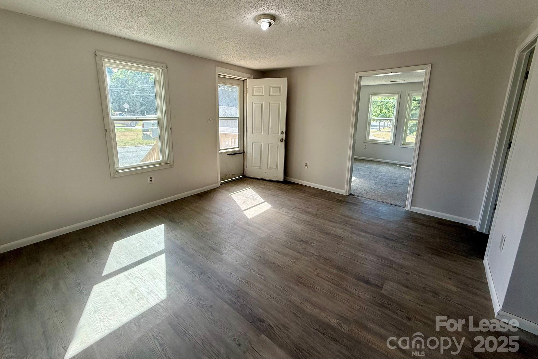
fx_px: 224
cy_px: 159
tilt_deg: -10.6
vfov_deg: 77.0
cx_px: 263
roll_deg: -0.6
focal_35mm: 15
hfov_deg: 100.4
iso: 50
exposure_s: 1/148
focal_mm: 2.22
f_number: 2.2
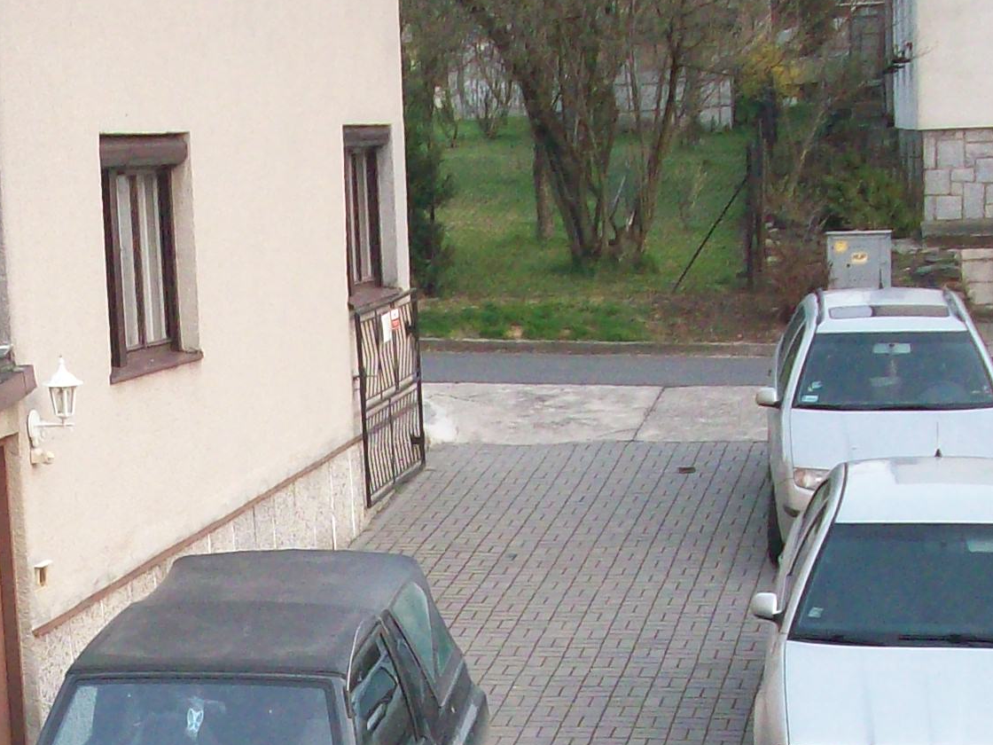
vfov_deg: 14.1
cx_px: 112
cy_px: 963
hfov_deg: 19.1
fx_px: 2897
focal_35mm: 101
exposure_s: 1/199
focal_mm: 6.2
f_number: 2.8
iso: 160
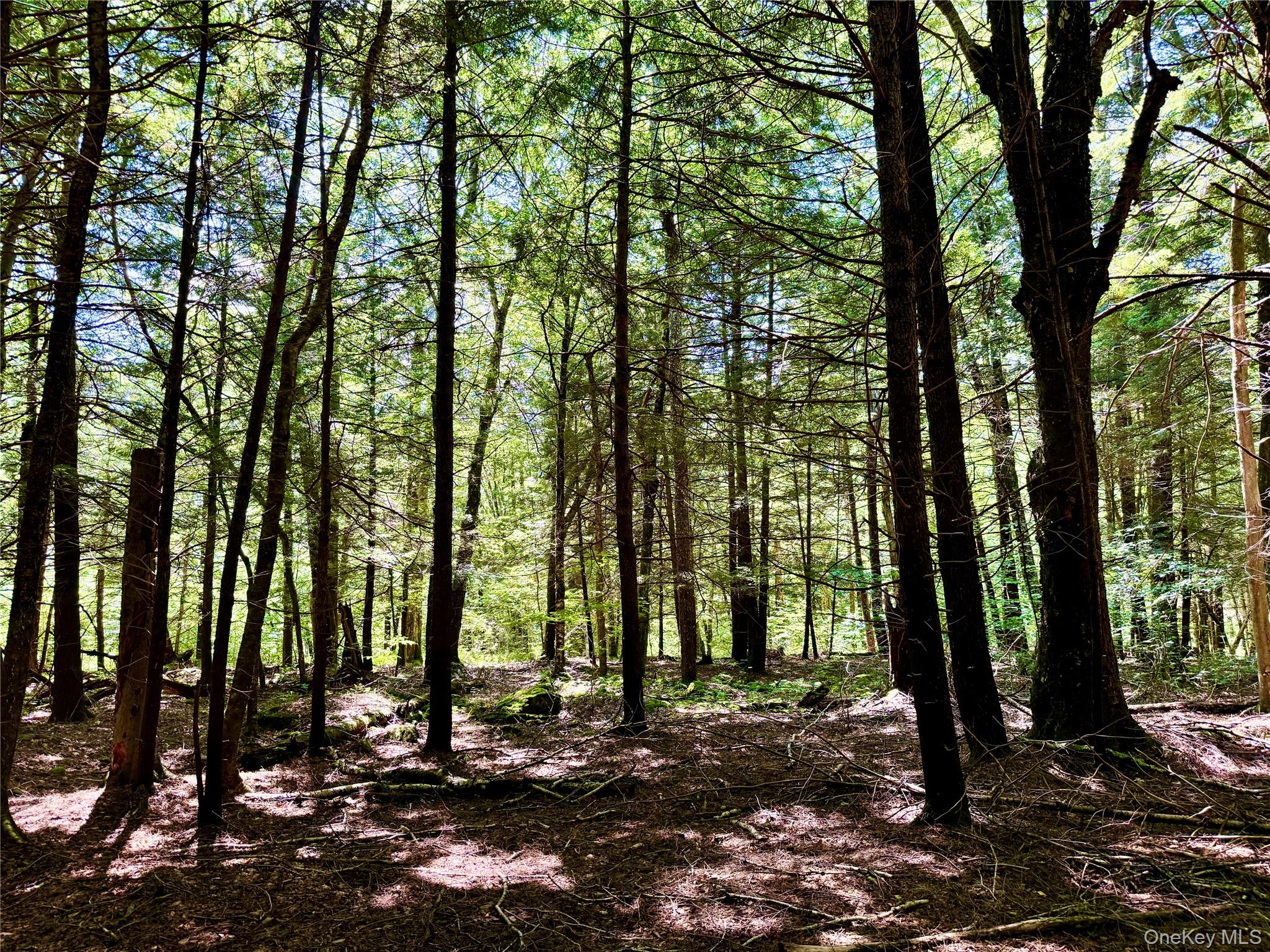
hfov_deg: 71.6
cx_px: 635
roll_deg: +0.7
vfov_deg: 56.8
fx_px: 881
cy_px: 476
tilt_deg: +5.4
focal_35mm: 24
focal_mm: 6.76
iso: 160
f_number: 1.78
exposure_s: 1/121
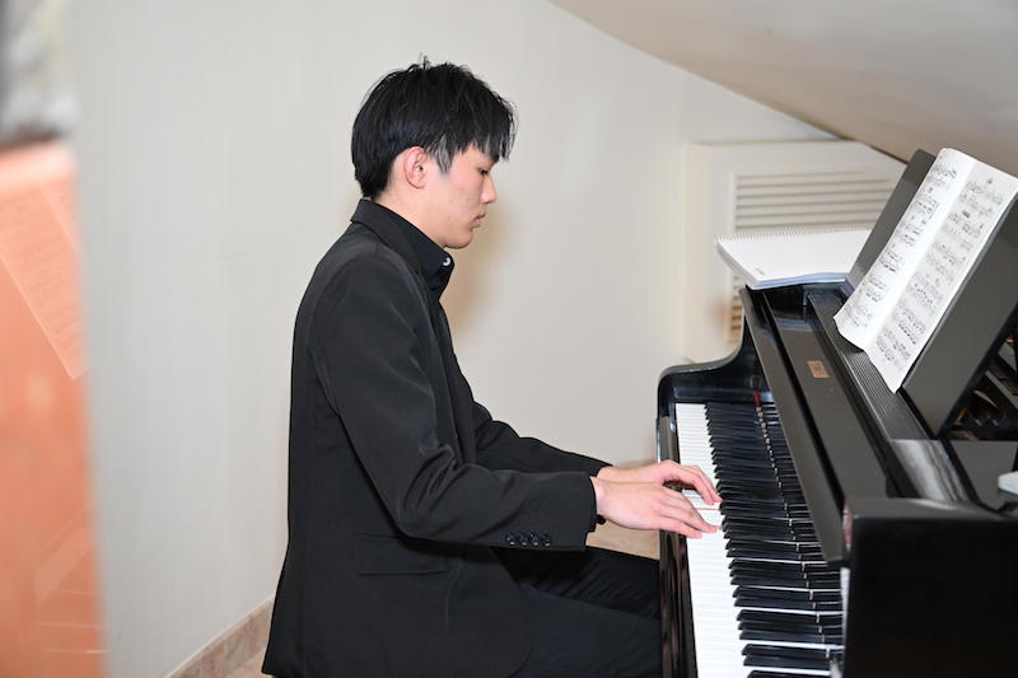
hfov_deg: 39.6
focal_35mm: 50
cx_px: 509
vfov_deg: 27.0
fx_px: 1414
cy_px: 339
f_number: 4
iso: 1250
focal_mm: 50
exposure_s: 1/200
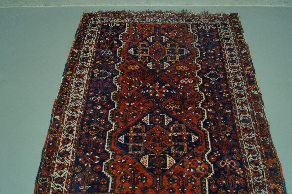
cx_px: 149
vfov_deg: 37.8
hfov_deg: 54.5
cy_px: 98
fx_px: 284
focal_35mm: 35
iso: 800
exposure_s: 1/15
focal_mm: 22
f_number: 8
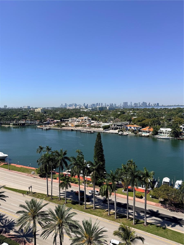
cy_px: 122
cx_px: 92
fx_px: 170
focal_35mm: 24
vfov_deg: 71.6
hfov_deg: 56.8
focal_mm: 6.76
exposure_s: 1/6173
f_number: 1.78
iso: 80
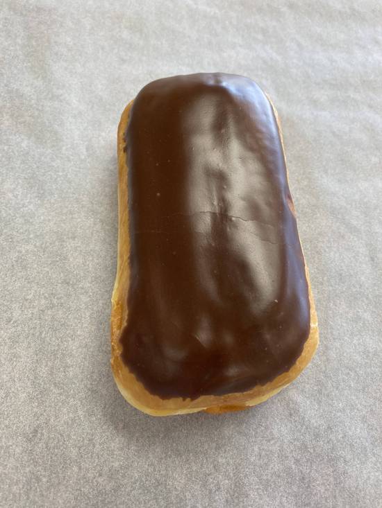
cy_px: 254
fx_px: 382
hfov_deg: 53.1
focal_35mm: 26
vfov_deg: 67.3
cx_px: 191
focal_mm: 4.25
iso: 100
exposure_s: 1/120
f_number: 1.8
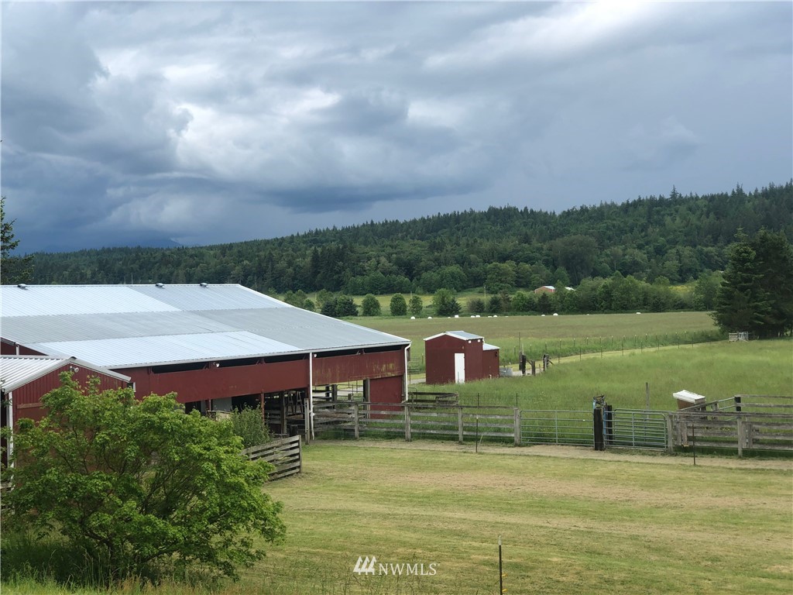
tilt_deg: +0.2
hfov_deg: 36.8
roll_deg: +1.8
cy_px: 298
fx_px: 1191
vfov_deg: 28.0
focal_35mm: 52
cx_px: 396
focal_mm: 6
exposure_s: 1/185
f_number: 2.4
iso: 16
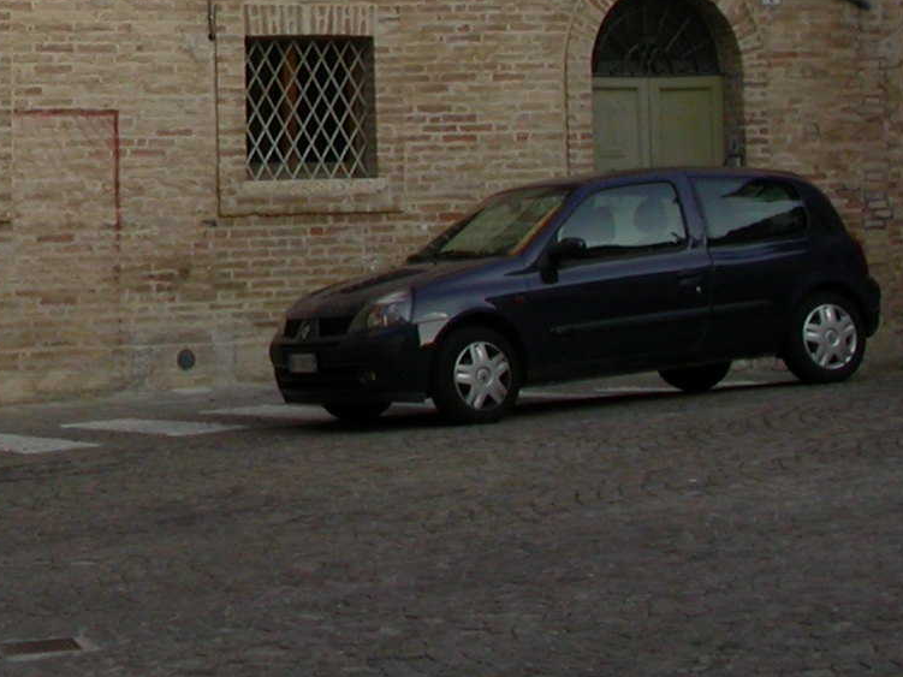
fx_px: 2999
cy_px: -260
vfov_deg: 12.4
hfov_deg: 16.4
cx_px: -208
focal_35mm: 115
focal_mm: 7.85
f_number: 5.3
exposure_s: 1/142
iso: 100
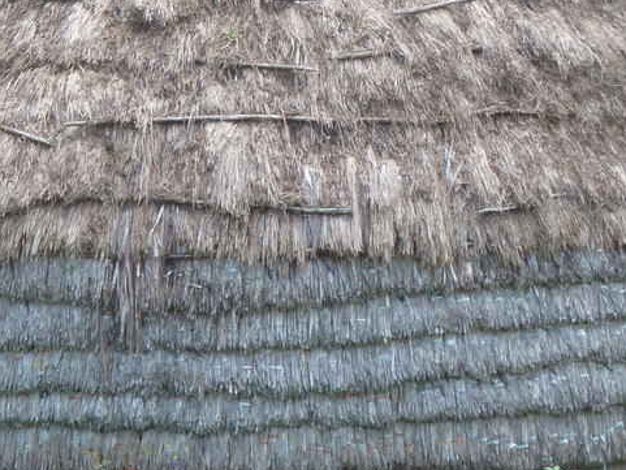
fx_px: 10148
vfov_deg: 2.7
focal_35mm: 561
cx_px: 174
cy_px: 82
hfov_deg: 3.5
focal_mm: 37
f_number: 4.6
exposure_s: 1/80
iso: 100
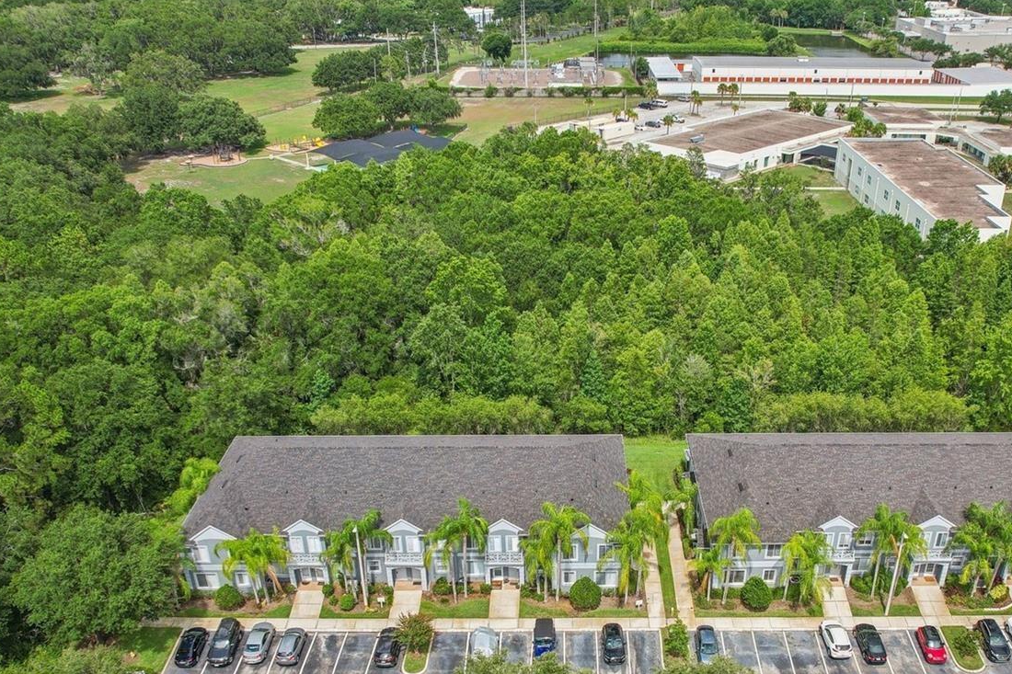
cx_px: 562
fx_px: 899
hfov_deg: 58.6
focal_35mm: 32
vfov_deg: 40.4
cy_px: 474
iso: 100
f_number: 2.8
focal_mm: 8.4
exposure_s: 1/1250
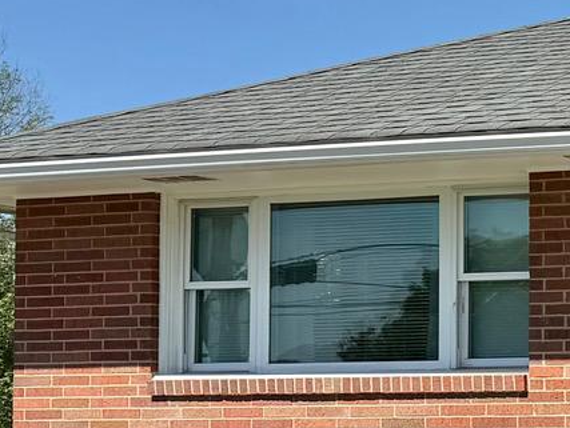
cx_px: 1148
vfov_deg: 12.8
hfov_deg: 14.2
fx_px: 1895
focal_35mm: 115
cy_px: 388
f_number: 1.78
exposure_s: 1/4673
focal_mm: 6.76
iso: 80
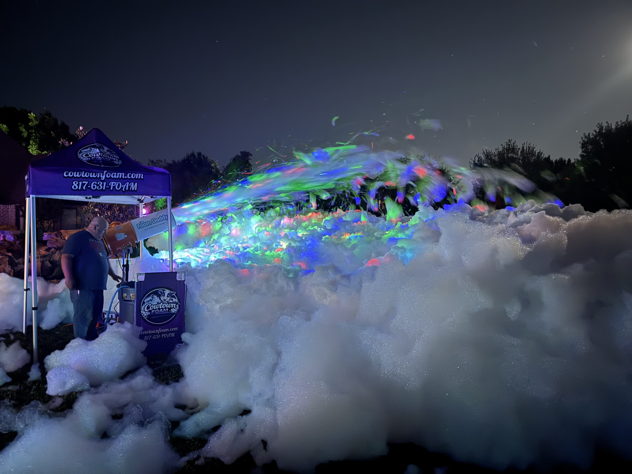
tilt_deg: +1.1
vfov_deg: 56.8
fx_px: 438
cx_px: 316
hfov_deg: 71.6
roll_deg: -0.4
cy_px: 237
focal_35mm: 24
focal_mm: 6.76
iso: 2500
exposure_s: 1/5
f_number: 1.78
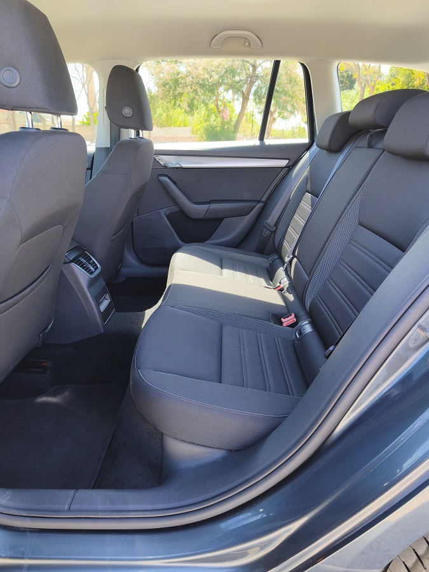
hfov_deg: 58.9
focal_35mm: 23
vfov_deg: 73.9
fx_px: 380
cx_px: 214
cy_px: 286
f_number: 1.7
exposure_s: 1/256
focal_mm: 5.35
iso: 50
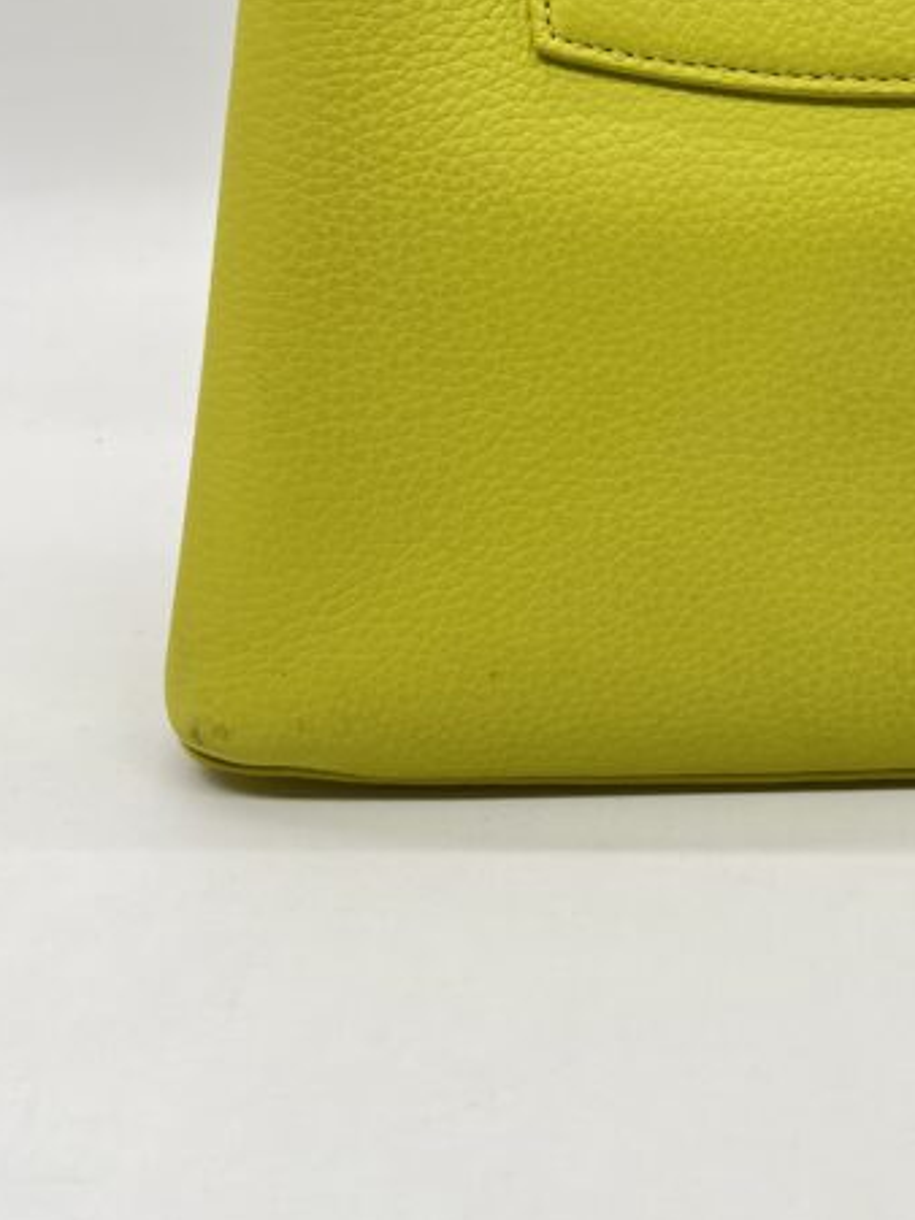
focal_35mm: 59
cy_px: 68
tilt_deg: -12.0
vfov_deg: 30.9
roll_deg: -0.8
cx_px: 853
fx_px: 2080
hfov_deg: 24.0
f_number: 1.5
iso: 40
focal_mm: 5.7
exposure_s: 1/155
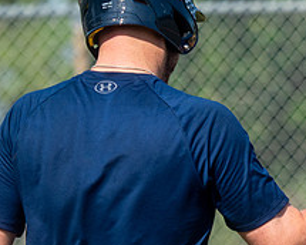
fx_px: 10831
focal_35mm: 1196
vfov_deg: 1.3
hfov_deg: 1.6
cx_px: 420
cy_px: 214
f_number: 4
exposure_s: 1/1600
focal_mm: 210
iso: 200
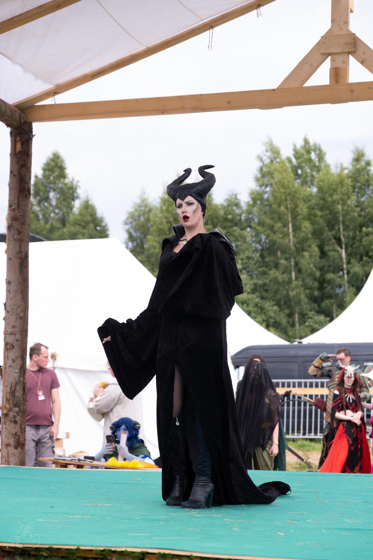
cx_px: 186
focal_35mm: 83
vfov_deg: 24.5
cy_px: 280
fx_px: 1290
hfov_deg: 16.5
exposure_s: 1/1250
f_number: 3.6
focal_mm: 55
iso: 250
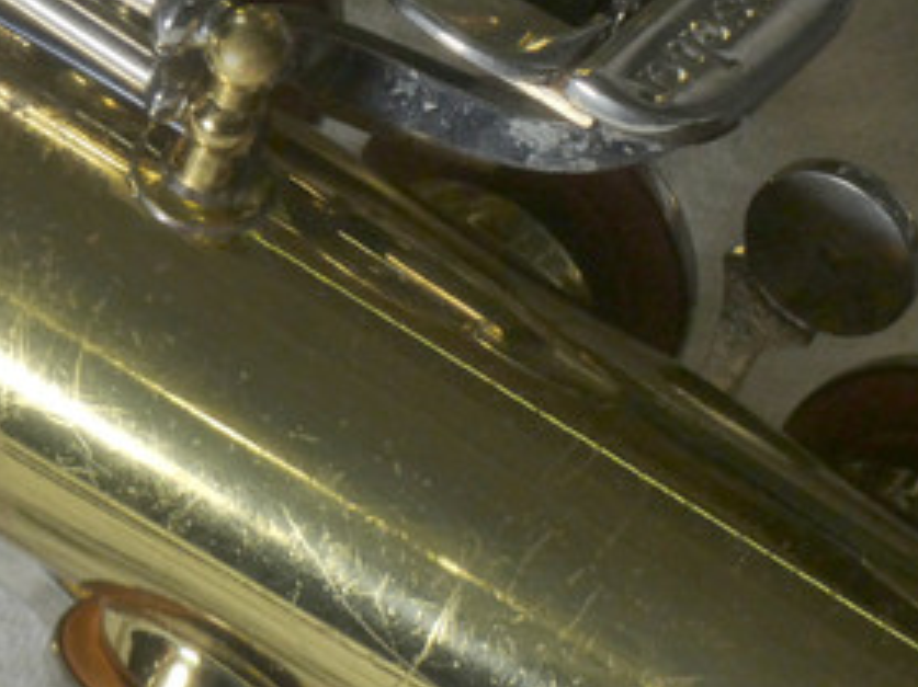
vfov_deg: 2.5
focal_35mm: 589
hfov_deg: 3.4
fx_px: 15613
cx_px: 447
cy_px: 81
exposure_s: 1/50
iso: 200
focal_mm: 58.9
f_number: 5.6
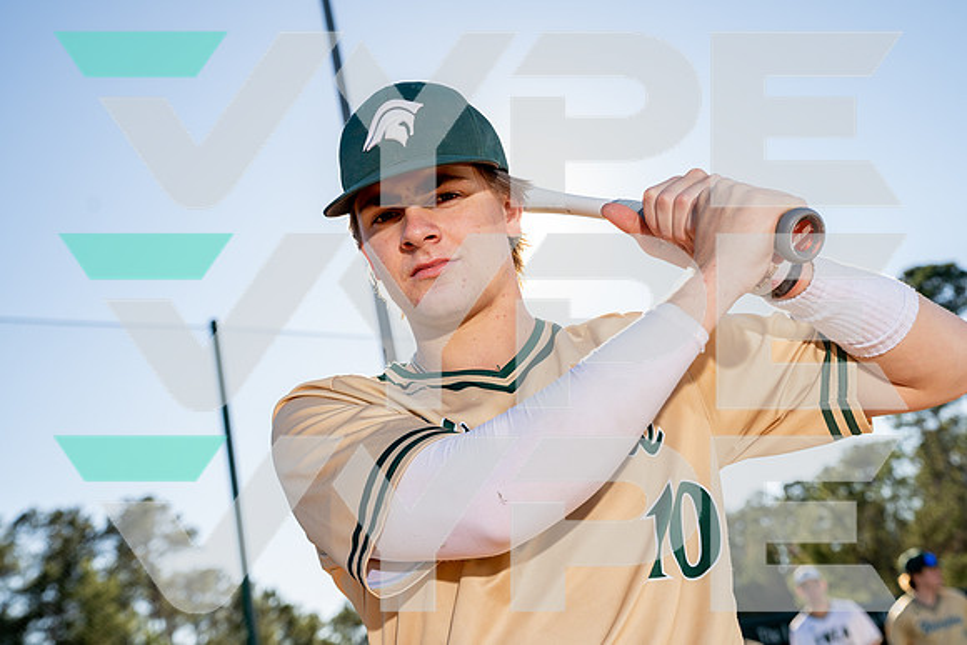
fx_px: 1155
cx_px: 484
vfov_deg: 31.2
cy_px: 322
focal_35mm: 43
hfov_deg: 45.4
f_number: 5
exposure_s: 1/250
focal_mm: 43
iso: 100
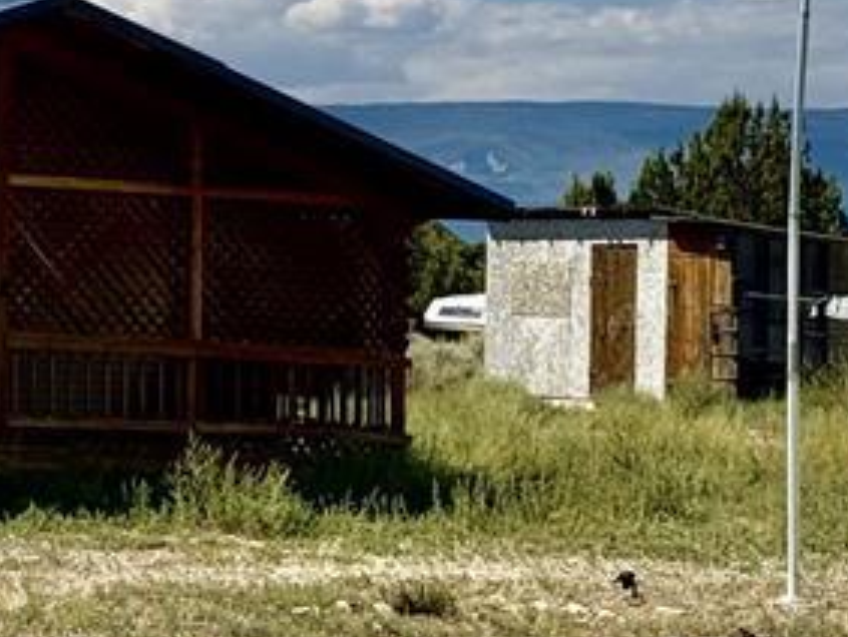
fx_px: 4266
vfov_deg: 8.5
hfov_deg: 10.8
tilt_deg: +5.2
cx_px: -502
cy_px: -93
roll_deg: -2.2
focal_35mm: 174
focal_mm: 6.76
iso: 64
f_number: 1.78
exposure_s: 1/9901
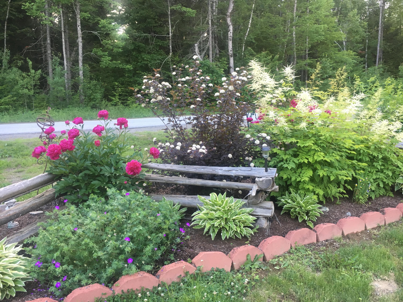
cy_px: 151
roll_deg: +0.5
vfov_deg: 48.2
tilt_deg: -7.2
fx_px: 338
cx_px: 202
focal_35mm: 29
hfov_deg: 61.7
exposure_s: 1/30
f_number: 2.2
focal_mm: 4.15
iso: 32
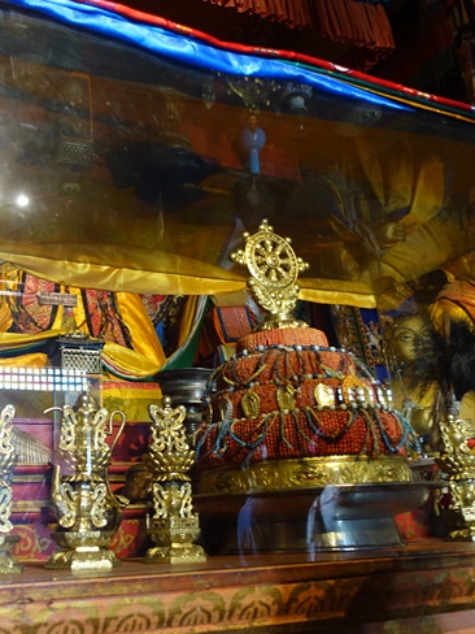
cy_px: 318
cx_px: 110
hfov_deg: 39.4
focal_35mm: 35
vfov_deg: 52.6
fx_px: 640
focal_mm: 8.8
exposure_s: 1/30
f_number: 1.8
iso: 400
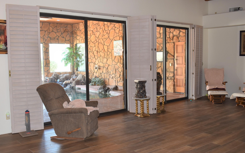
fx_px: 247
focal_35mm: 37
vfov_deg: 34.4
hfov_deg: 52.8
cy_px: 81
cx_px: 122
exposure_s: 1/30
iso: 360
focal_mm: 24
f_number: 5.6
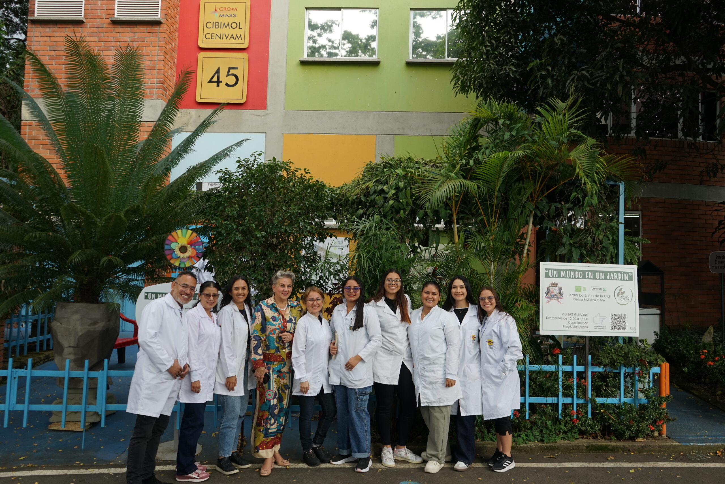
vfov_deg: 45.0
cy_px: 242
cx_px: 362
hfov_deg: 63.7
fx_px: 584
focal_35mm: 29
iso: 125
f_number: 5.6
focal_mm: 29
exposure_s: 1/160
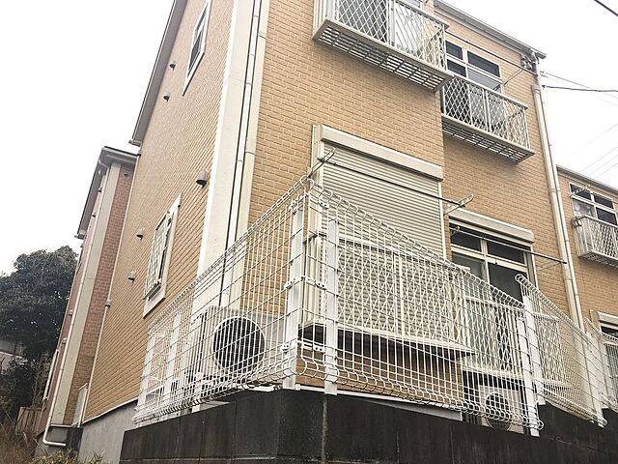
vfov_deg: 48.2
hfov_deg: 61.7
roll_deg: -3.6
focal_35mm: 29
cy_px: 232
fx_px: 518
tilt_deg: +25.6
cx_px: 309
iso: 25
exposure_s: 1/864
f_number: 2.2
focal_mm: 4.15
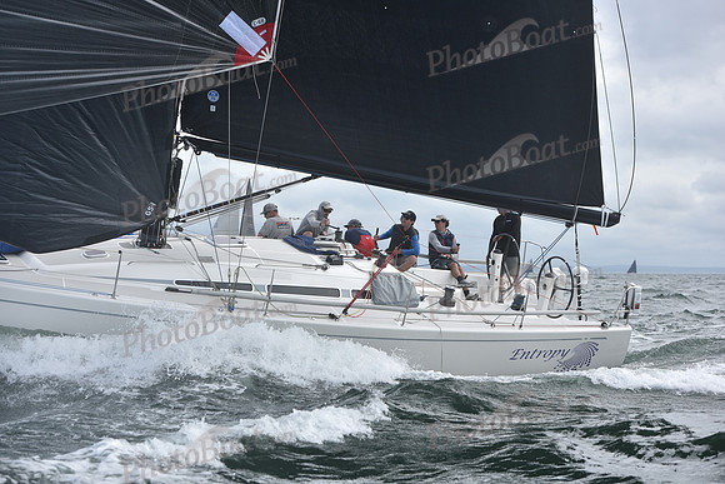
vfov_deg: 19.5
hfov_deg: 28.8
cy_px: 242
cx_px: 362
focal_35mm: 70
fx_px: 1410
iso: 200
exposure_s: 1/1250
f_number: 5
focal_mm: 70
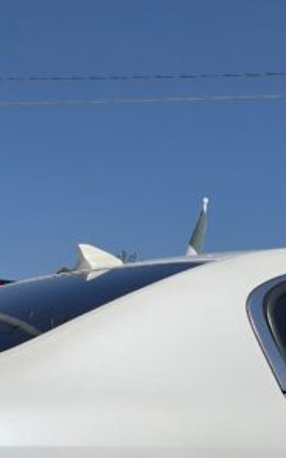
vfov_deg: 23.4
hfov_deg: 15.4
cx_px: 118
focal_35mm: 85
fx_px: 1059
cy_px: 456
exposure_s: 1/1910
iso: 12
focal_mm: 6.3
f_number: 1.7
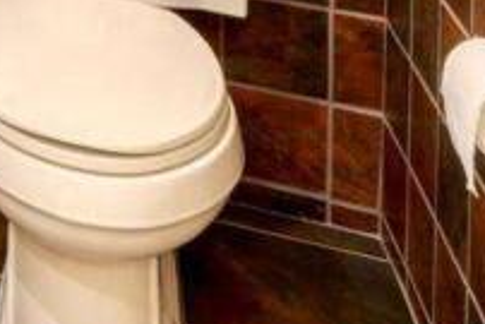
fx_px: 1200
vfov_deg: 11.7
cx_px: -516
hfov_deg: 16.6
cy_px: -523
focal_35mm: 89
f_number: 9
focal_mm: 10
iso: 100
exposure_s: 2
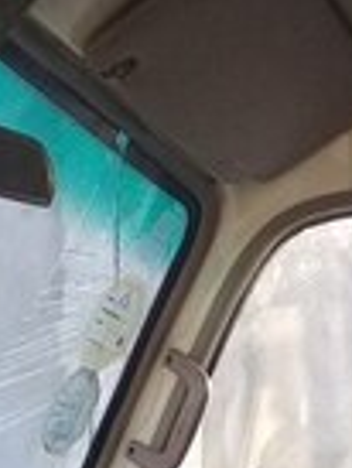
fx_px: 1516
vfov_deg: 15.9
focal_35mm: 112
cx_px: 109
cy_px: 731
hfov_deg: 13.2
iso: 50
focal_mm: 3.3
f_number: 2.2
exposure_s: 1/122
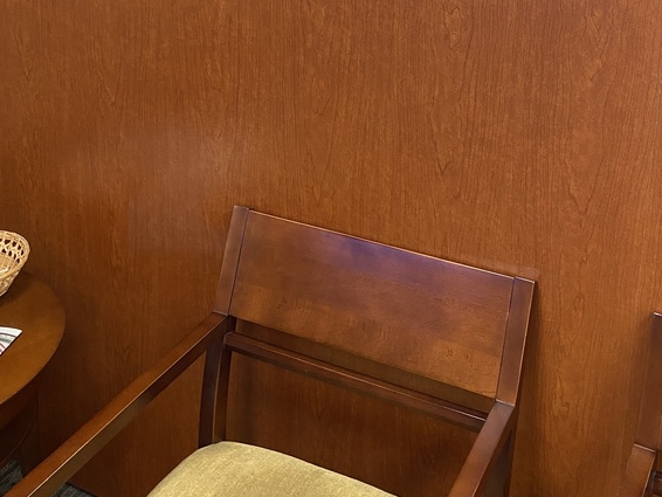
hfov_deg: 40.4
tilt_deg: -14.6
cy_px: 7
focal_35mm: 47
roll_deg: +0.1
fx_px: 899
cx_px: 329
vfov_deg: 29.0
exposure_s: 1/60
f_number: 1.8
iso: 200
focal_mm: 4.25
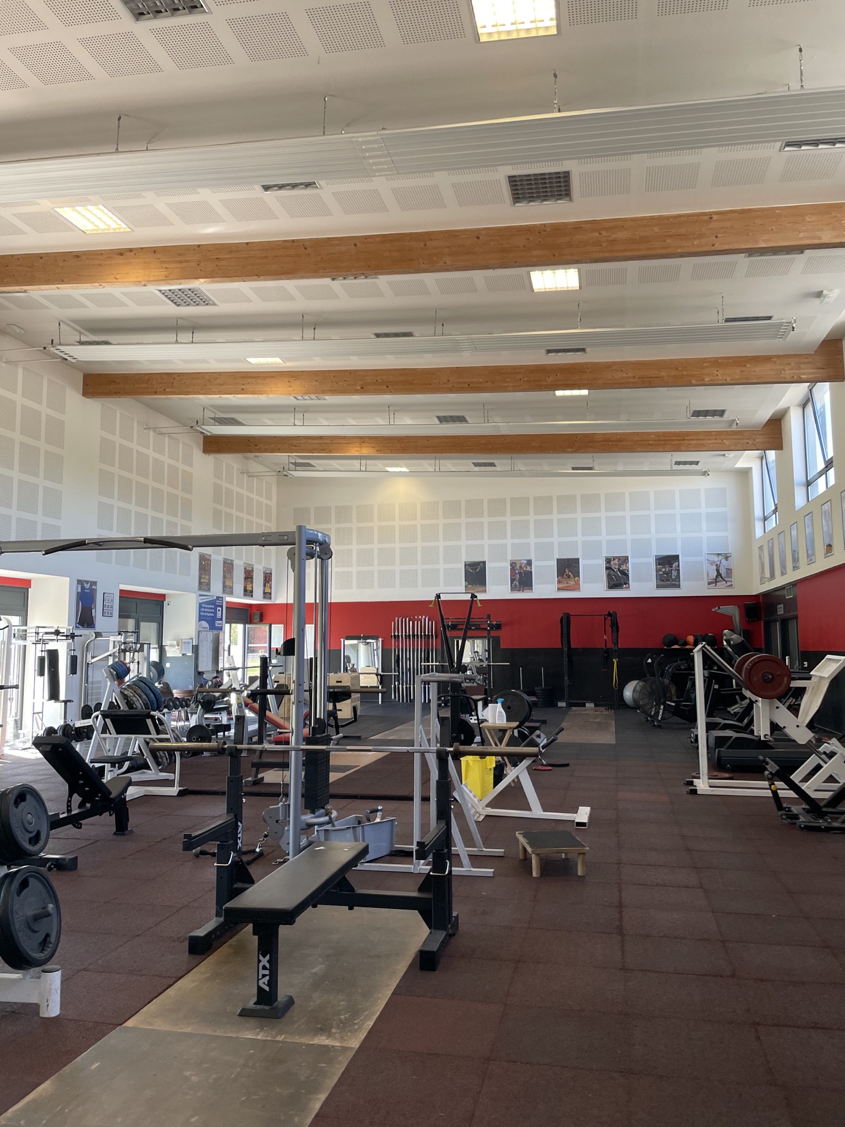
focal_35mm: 26
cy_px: 564
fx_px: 846
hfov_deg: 53.1
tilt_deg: +5.0
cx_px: 422
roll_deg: +1.0
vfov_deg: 67.3
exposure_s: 1/121
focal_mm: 4.2
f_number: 1.6
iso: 100
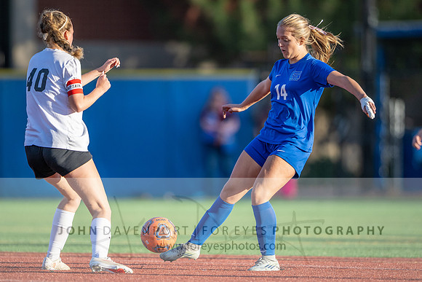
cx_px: 248
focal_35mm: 578
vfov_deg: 2.4
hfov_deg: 3.6
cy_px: 157
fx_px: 6782
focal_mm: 400
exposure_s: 1/2000
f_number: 2.8
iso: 250
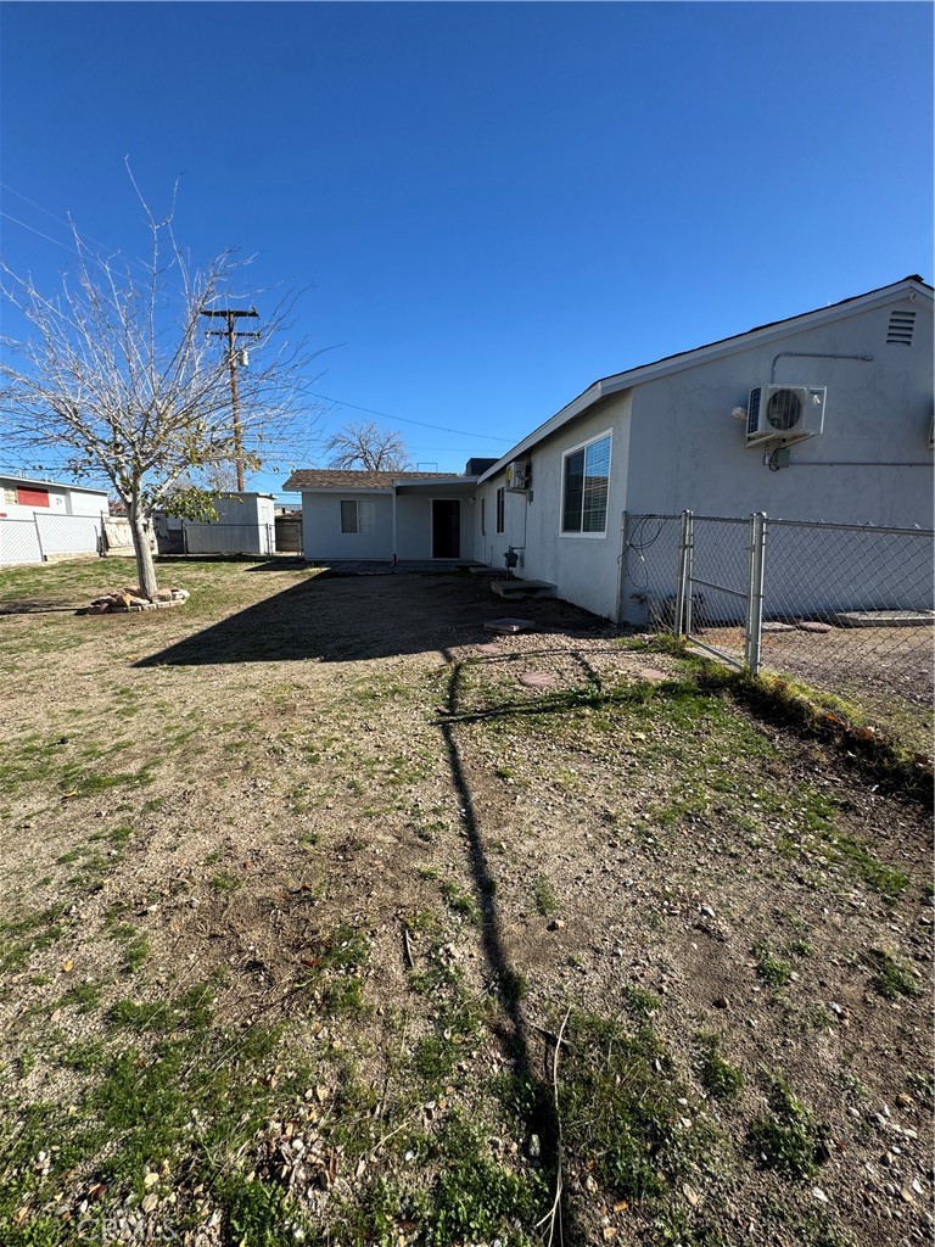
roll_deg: +0.0
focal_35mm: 14
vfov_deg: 102.1
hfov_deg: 85.7
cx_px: 468
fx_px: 504
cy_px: 624
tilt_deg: -9.1
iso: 50
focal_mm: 2.22
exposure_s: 1/1449
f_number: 2.2
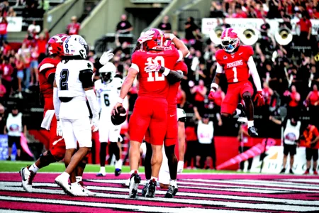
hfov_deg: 10.3
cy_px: 106
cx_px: 160
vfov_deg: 6.9
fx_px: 1772
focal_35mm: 200
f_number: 2.8
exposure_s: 1/2500
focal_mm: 200
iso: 800
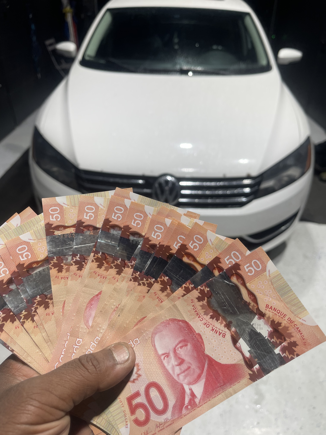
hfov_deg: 54.9
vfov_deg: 69.4
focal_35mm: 25
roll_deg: +0.6
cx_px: 163
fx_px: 314
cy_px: 218
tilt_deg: -35.5
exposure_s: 1/138
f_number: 1.6
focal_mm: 5.1
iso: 32
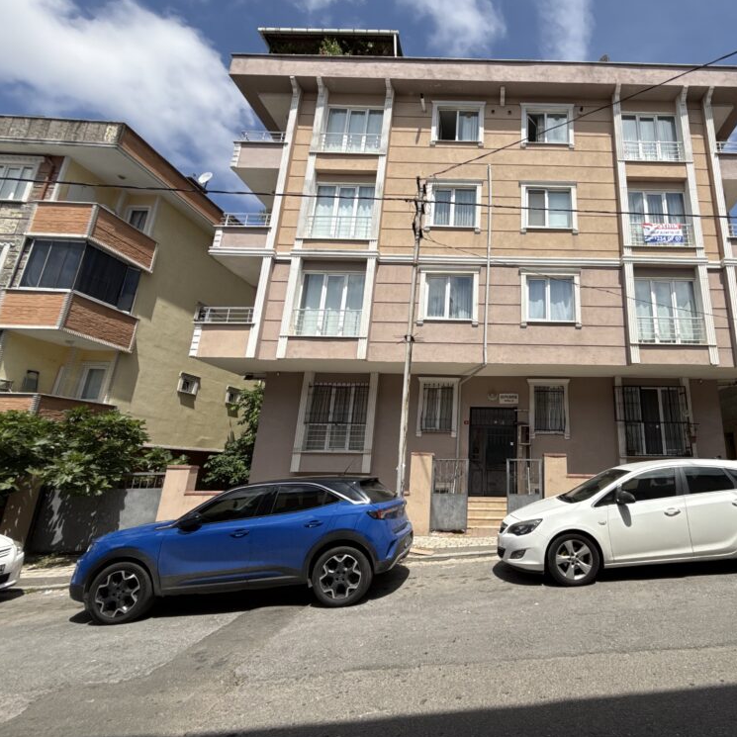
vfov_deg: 84.0
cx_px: 503
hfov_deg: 80.6
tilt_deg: +15.0
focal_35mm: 17
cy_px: 362
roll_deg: -0.2
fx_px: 409
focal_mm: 2.22
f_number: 2.2
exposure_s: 1/3125
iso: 50
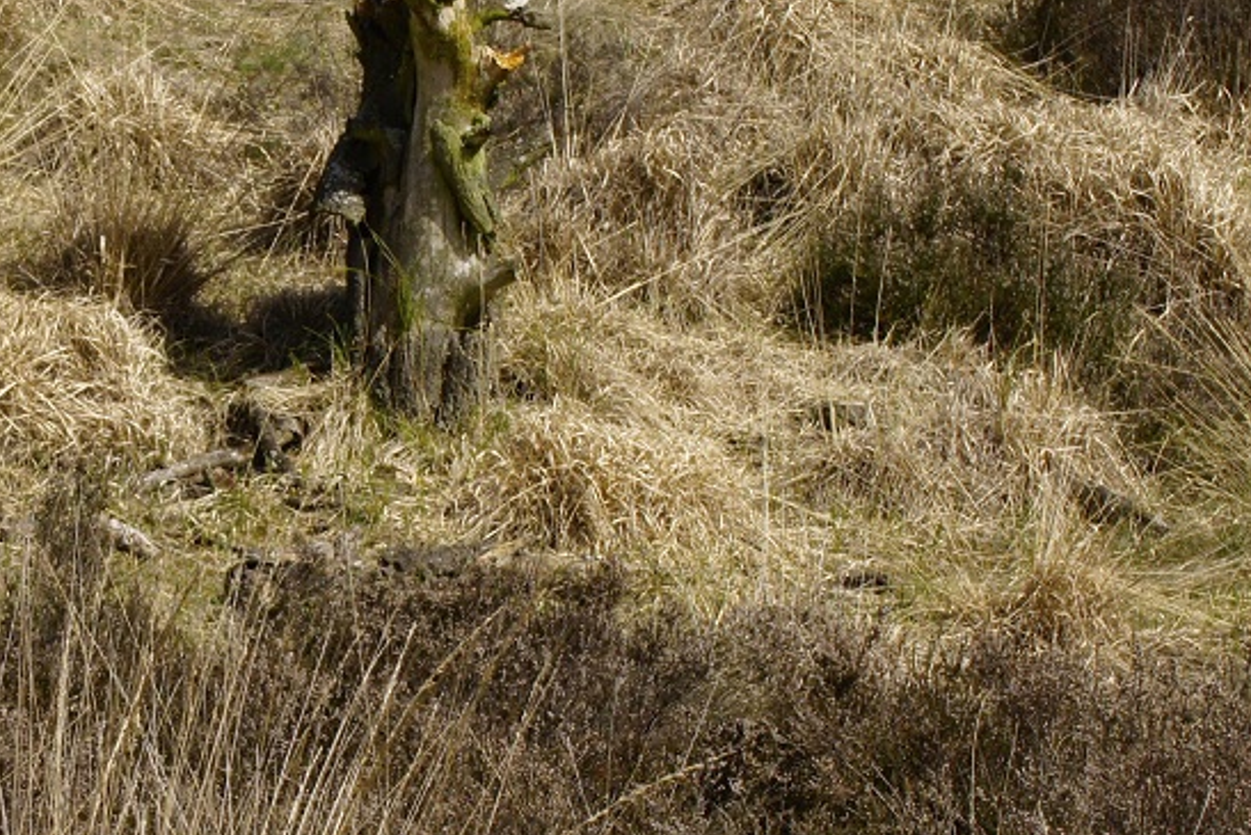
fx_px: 8550
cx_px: 103
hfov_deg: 8.3
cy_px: 376
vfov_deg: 5.6
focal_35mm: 246
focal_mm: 70
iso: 400
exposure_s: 1/320
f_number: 14
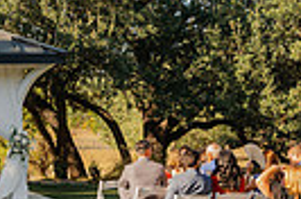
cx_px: 11
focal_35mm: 105
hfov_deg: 19.0
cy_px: 119
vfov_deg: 13.0
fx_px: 876
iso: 200
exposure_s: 1/800
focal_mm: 24
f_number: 3.5
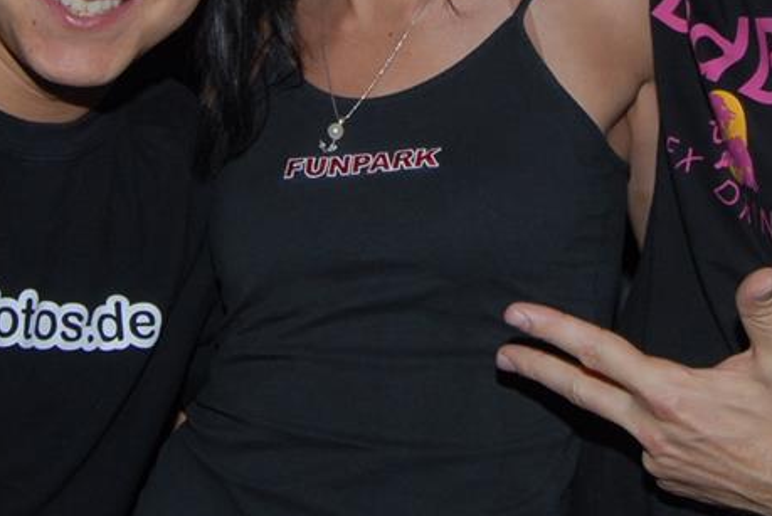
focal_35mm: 90
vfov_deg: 14.9
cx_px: 408
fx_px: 1932
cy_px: -49
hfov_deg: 22.6
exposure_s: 1/10
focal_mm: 24
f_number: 5.6
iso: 200
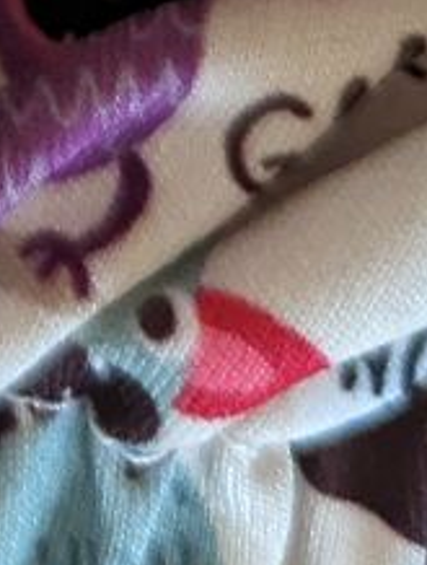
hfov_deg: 7.9
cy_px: -1219
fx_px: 2862
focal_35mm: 175
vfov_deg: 8.9
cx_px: -624
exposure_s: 1/244
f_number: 1.85
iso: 950
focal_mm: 6.81
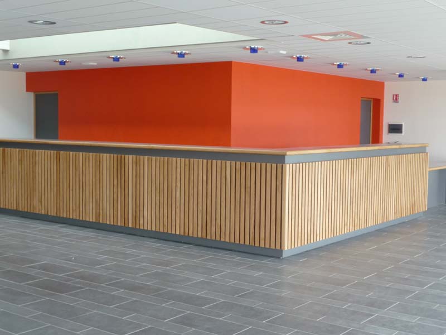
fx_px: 644
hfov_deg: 38.2
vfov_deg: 29.1
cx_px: 223
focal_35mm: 50
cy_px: 168
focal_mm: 8.5
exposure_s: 1/13
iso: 160
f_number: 4.2
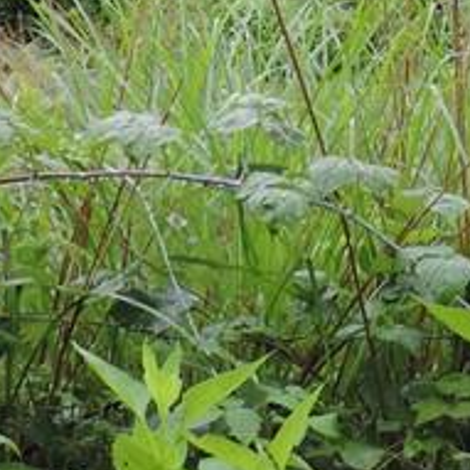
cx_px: 482
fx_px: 1751
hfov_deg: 15.0
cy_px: -148
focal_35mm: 114
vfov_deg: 14.6
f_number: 3
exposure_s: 1/80
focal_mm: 4.3
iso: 80
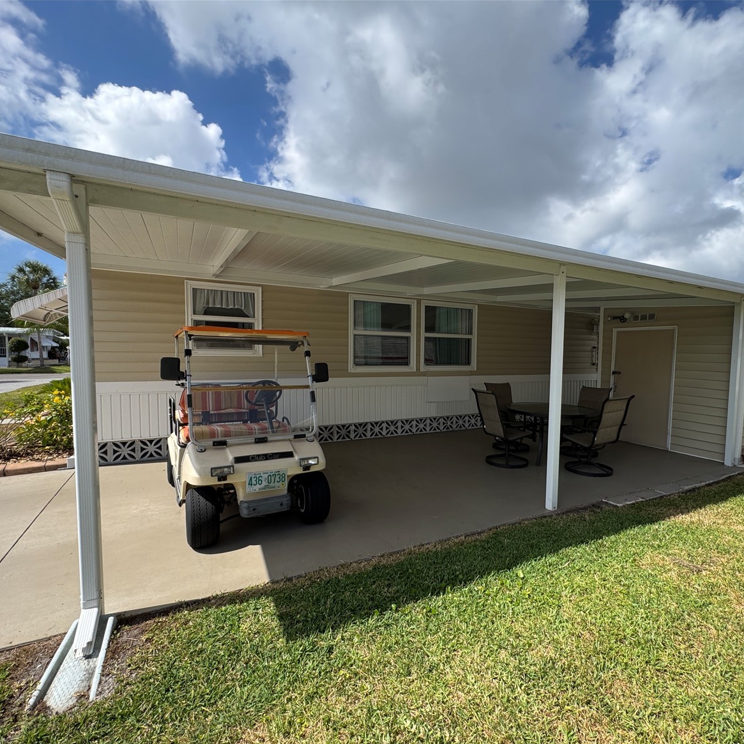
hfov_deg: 83.8
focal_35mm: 17
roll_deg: -1.1
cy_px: 383
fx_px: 413
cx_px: 404
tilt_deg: -4.0
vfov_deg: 83.9
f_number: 2.2
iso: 50
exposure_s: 1/944
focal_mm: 2.22
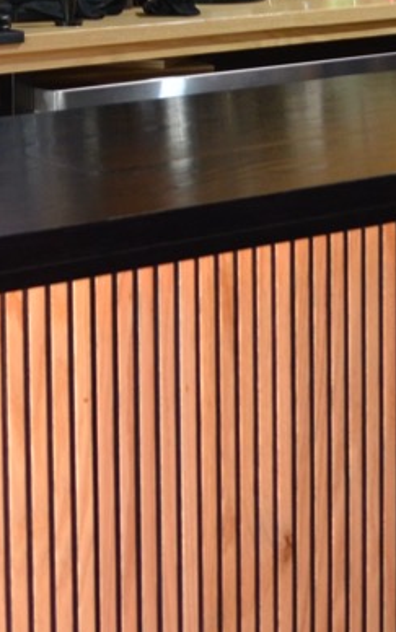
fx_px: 1707
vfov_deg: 19.8
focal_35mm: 99
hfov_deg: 13.1
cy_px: -103
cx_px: 18
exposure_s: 1/60
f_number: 4
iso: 720
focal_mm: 18
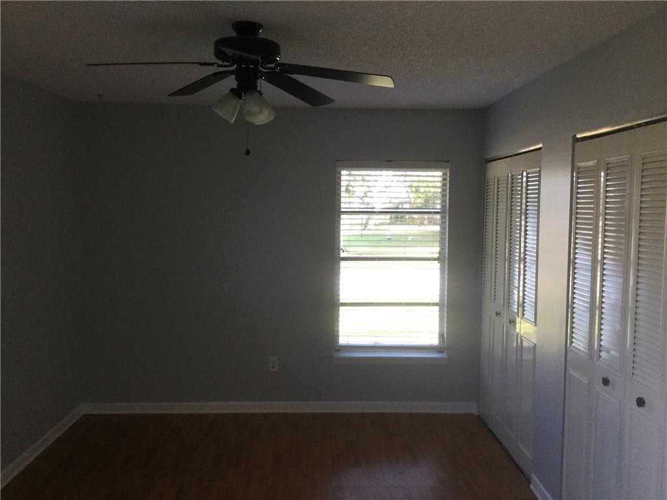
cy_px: 250
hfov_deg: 58.4
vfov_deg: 45.4
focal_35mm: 31
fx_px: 597
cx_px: 334
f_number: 2.4
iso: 40
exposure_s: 1/30
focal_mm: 3.3
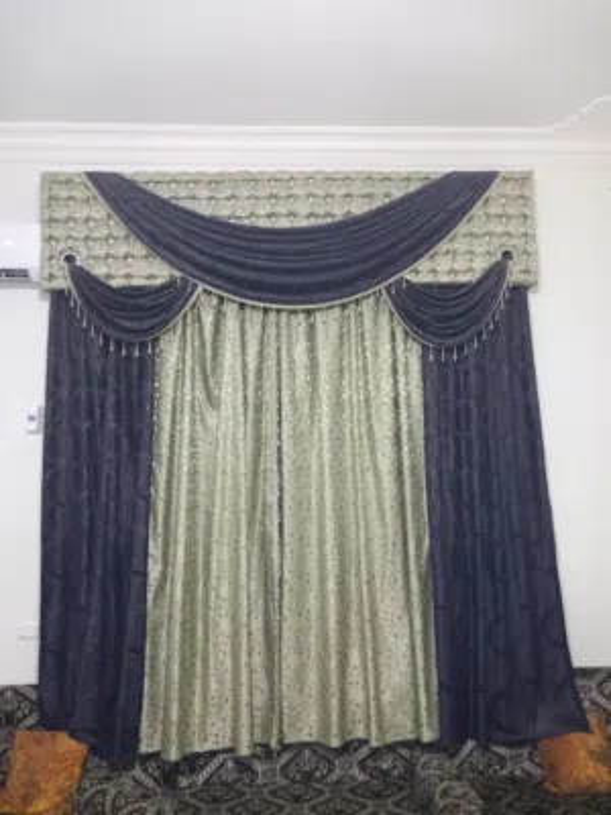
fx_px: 635
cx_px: 306
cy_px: 408
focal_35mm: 27
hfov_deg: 51.4
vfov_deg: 65.3
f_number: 1.8
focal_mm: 4
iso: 800
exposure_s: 1/17
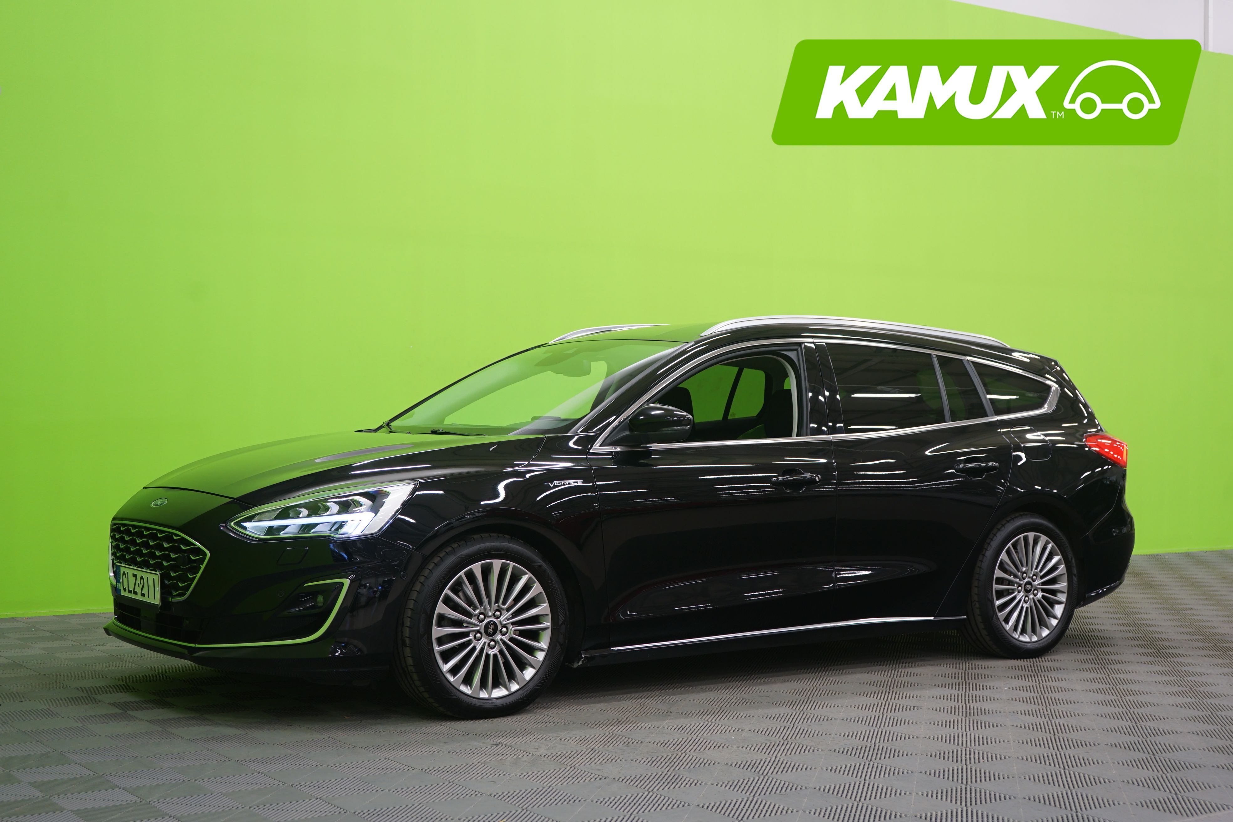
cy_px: 411
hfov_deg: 41.1
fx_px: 1644
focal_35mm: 48
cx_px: 616
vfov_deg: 28.1
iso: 400
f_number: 5
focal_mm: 48
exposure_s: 1/6
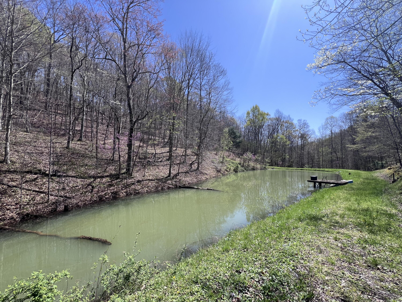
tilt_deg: +3.2
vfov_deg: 89.9
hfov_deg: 106.2
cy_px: 151
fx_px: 151
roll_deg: -0.1
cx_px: 201
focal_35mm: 13
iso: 32
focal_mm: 1.57
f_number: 1.8
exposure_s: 1/769
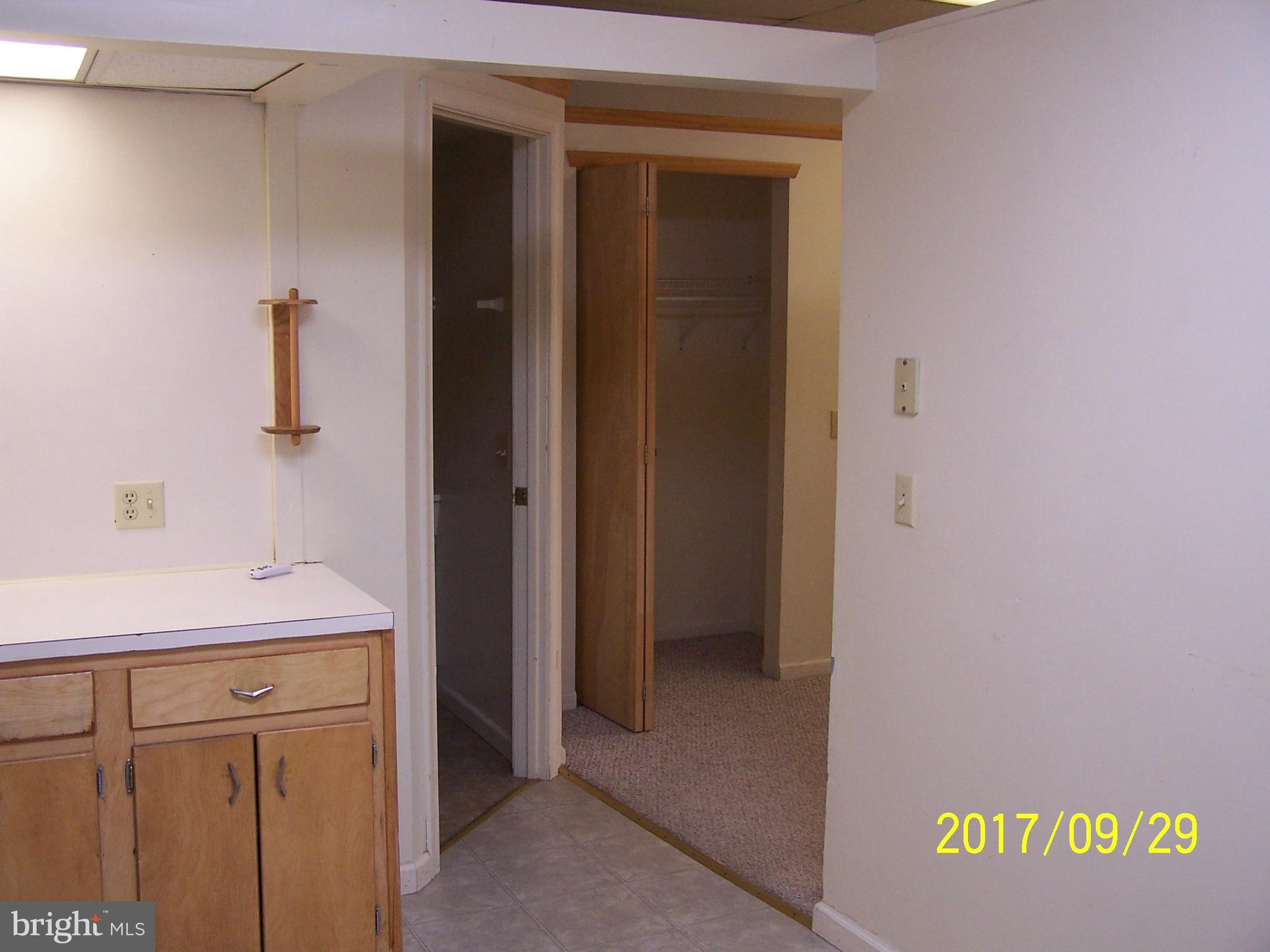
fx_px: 1394
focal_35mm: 38
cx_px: 635
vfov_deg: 37.7
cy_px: 476
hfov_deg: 49.0
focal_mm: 6.3
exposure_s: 1/30
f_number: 2.8
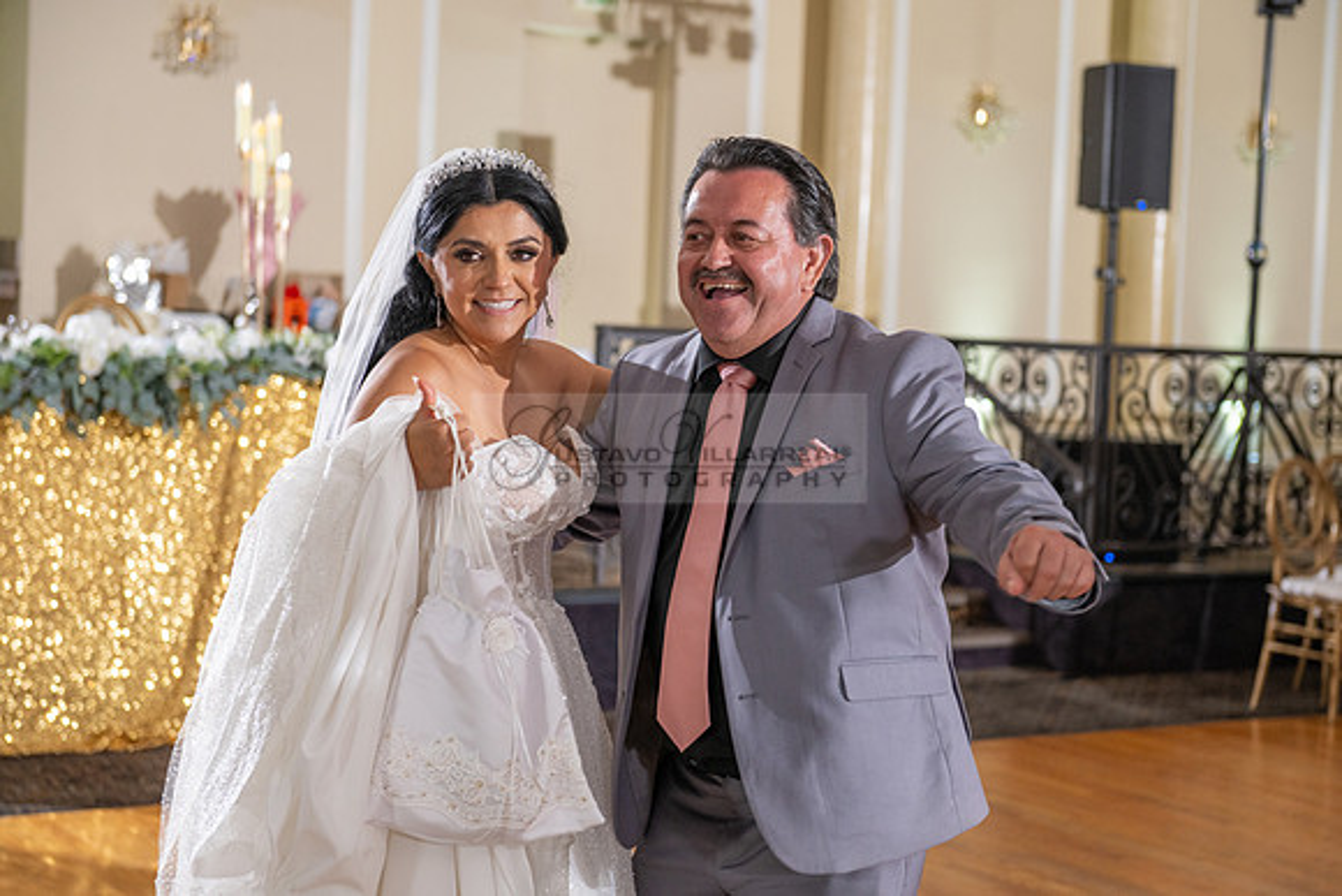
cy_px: 448
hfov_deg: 28.8
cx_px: 671
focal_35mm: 70
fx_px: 2610
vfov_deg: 19.5
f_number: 4
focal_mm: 70
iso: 800
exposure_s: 1/160
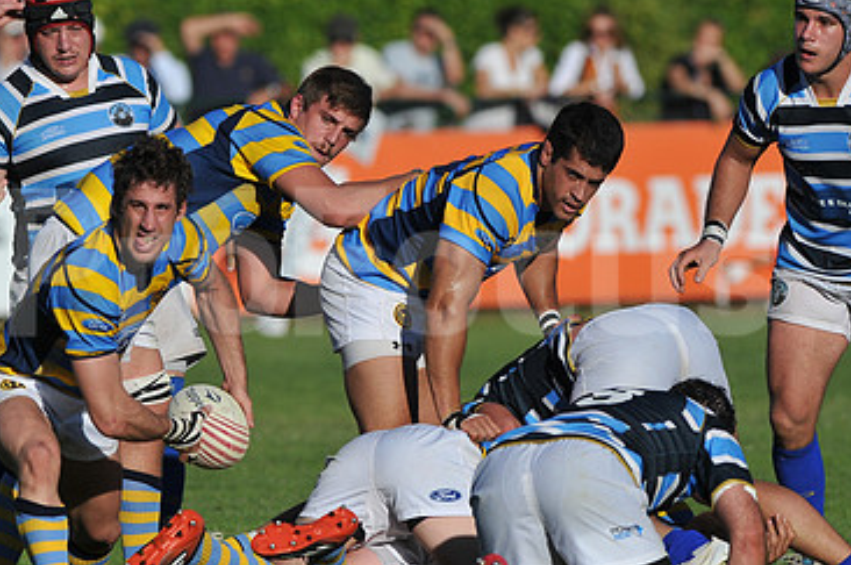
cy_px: 257
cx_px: 195
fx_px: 16832
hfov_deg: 2.9
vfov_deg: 1.9
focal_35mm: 713
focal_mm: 300
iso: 200
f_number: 3.5
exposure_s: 1/4000
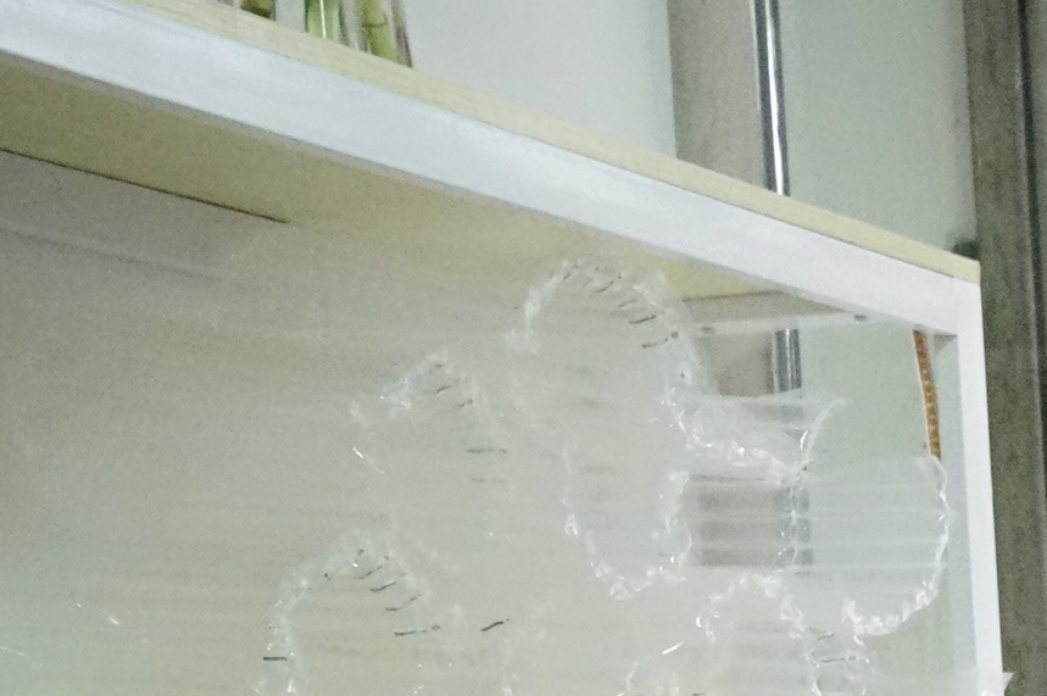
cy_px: 1142
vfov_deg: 13.0
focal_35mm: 98
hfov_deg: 17.5
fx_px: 2847
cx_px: 1801
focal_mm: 28
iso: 12800
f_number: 6.3
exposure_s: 1/160
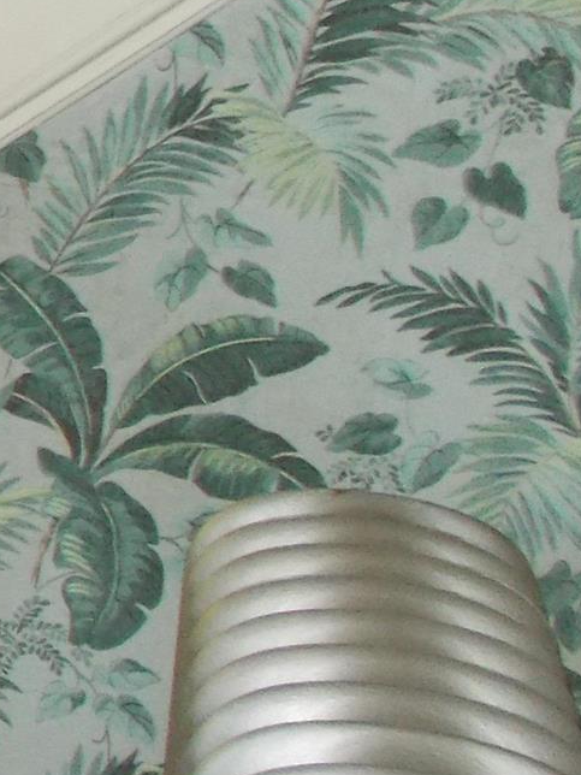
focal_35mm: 124
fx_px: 2775
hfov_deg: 9.8
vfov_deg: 15.8
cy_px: 214
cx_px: -1031
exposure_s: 1/25
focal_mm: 4.6
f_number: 3.2
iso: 200
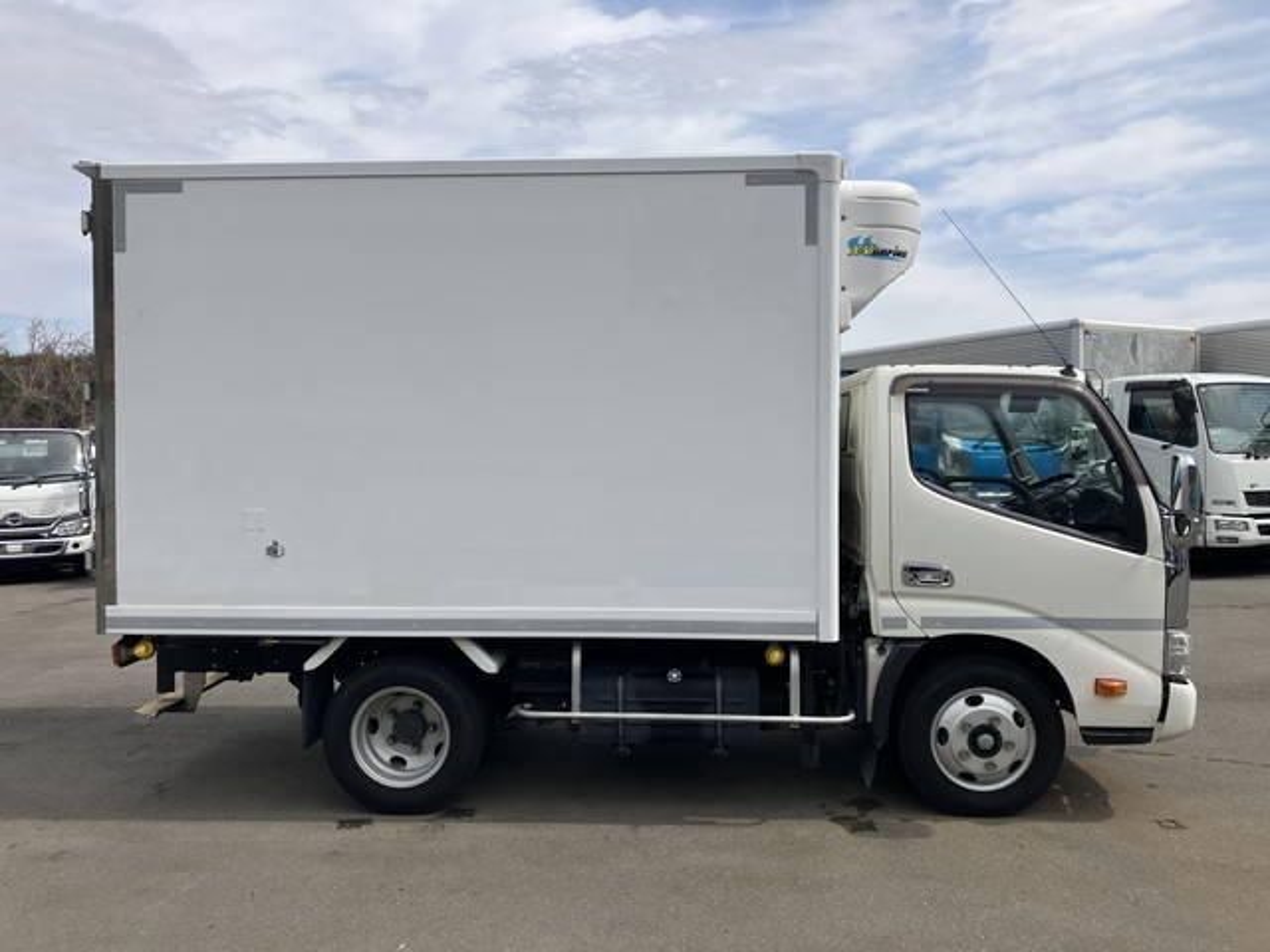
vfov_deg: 49.7
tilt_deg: +0.8
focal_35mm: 28
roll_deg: +0.2
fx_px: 1027
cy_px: 476
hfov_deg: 63.4
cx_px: 635
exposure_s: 1/2703
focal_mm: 3.99
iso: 32
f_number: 1.8
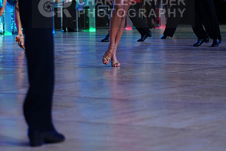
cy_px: 8
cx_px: 114
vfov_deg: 8.6
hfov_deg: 12.9
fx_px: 998
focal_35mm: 159
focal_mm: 105
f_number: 4
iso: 2500
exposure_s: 1/400
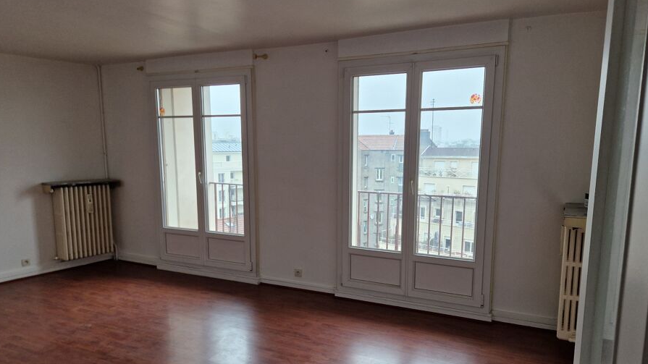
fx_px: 481
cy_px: 219
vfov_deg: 41.3
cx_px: 308
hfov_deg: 67.9
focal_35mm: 28
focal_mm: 5.4
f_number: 1.8
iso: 160
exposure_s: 1/180
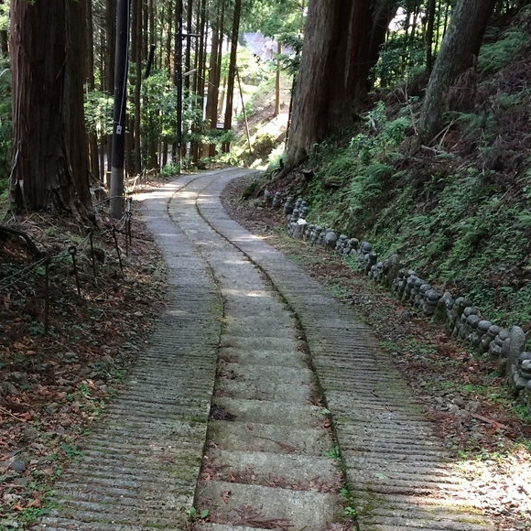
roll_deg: -4.1
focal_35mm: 53
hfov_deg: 32.1
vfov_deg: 30.6
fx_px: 920
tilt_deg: -40.8
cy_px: 490
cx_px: 202
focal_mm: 4.15
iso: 40
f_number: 2.2
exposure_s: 1/40
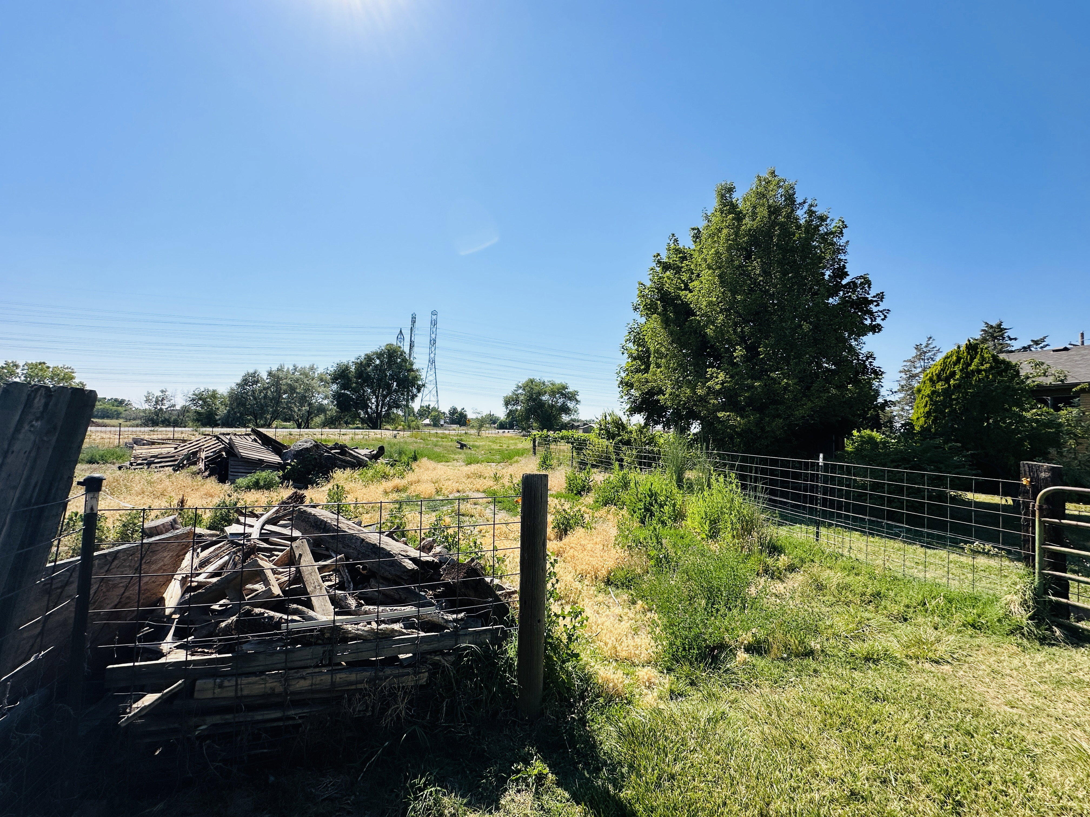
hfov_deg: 102.1
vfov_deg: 85.7
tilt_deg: +3.9
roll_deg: -1.9
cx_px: 545
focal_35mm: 14
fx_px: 441
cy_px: 408
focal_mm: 2.22
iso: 50
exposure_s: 1/2817
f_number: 2.2
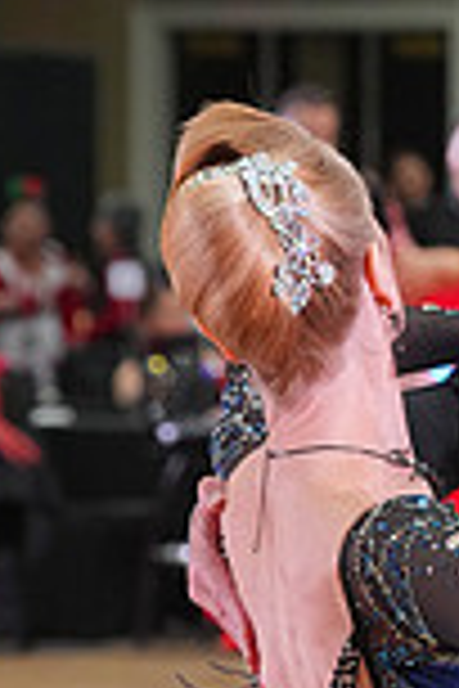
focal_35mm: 440
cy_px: 1034
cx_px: 803
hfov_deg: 3.1
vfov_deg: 4.7
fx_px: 8414
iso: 3200
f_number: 5.6
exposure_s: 1/200
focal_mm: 116
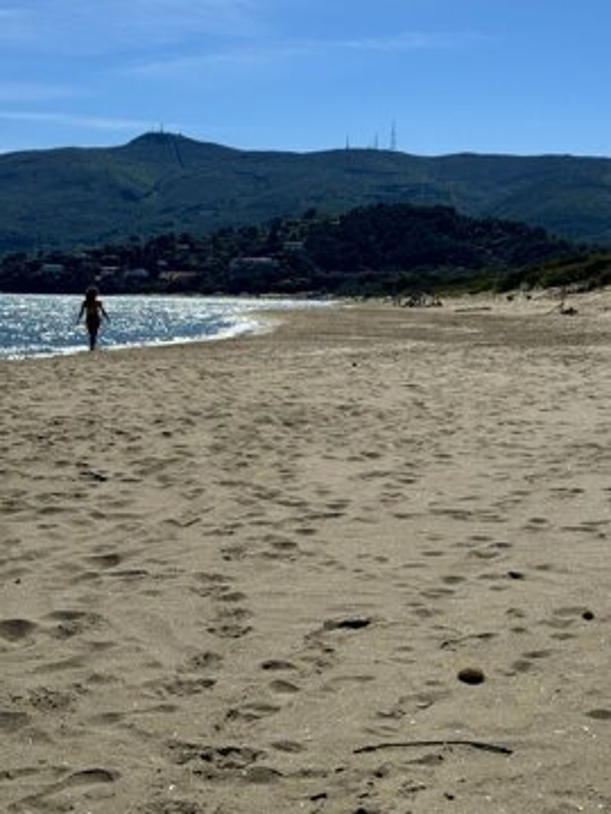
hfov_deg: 30.3
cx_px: 306
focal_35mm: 48
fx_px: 1130
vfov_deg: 39.7
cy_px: 407
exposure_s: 1/12346
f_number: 1.78
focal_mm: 6.76
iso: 80
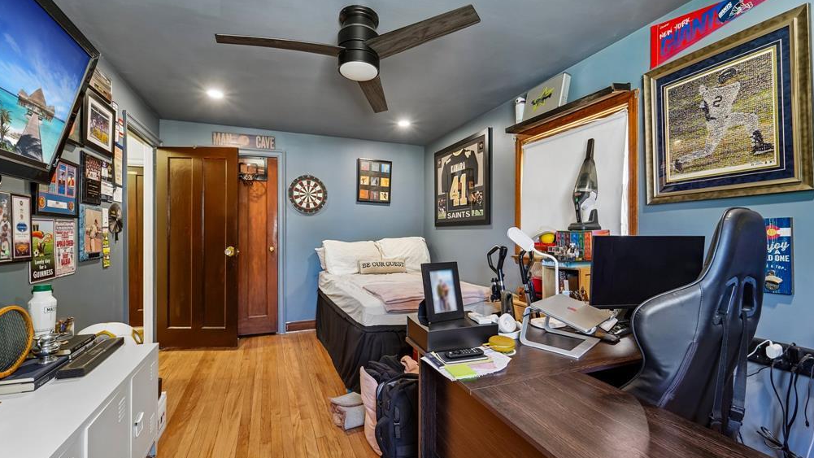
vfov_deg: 70.5
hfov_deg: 103.0
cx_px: 406
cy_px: 233
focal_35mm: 15
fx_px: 324
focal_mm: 14
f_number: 8
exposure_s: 1/4
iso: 400
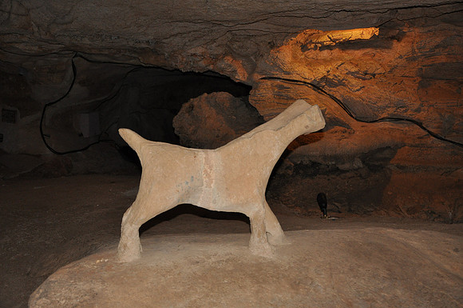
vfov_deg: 31.8
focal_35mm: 42
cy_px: 154
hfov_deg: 46.5
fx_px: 539
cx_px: 232
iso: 800
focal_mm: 28
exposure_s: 1/60
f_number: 4
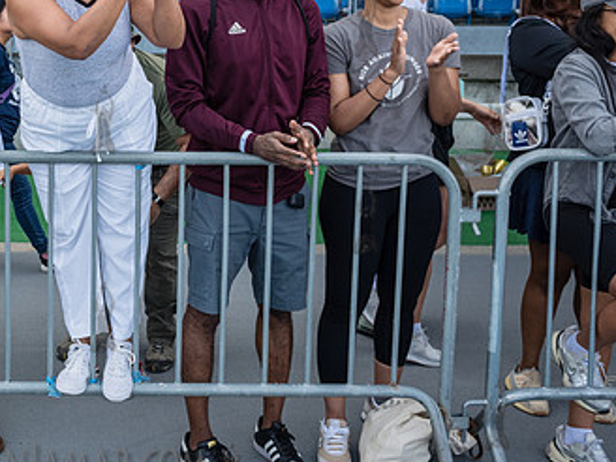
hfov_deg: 33.5
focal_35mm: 54
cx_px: 48
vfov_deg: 26.4
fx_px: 961
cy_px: 71
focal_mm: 26
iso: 400
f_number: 5.6
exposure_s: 1/250
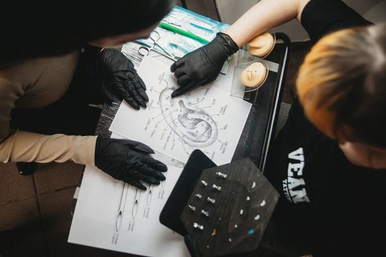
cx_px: 193
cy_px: 128
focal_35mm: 50
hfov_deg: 39.6
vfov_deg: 27.0
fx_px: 536
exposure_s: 1/160
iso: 160
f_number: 3.2
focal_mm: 50
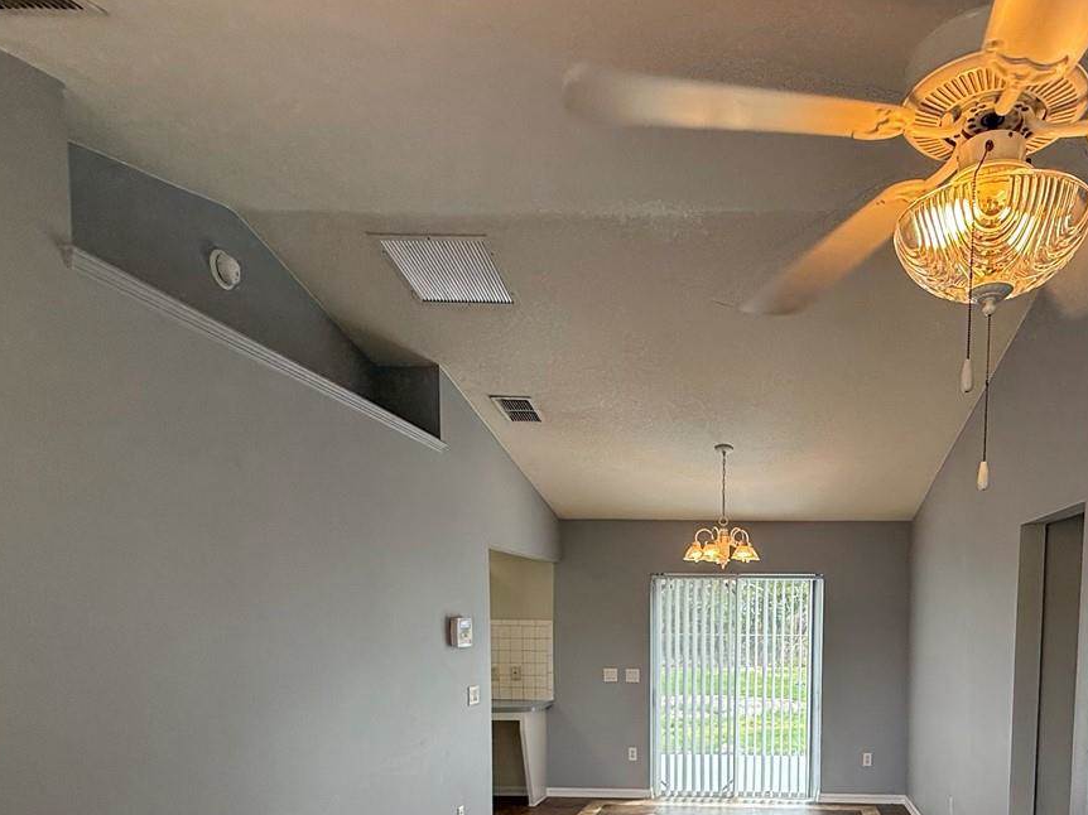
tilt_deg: -4.5
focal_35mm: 26
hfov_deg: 65.0
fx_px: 817
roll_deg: -0.6
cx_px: 754
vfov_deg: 48.8
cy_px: 694
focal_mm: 2.22
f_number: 2.2
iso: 100
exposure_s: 1/120
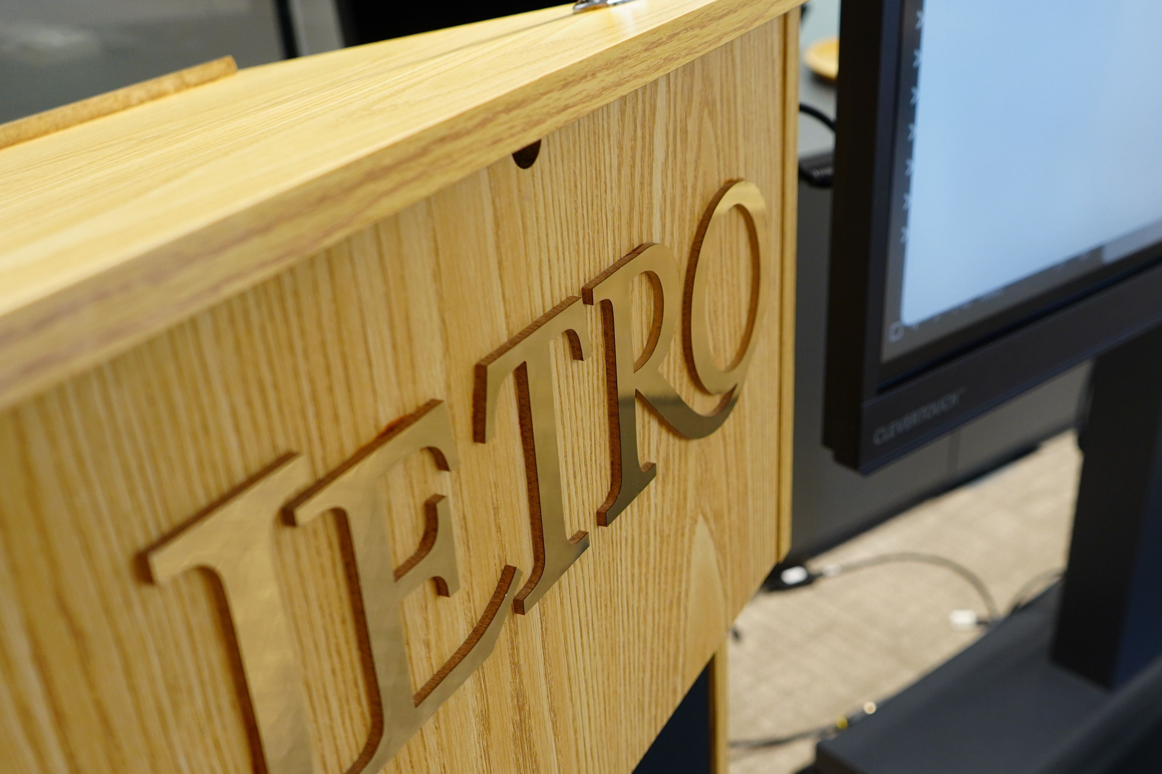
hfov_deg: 47.2
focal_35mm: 40
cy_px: 541
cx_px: 829
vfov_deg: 33.0
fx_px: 1291
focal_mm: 28
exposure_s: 1/40
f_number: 4
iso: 800
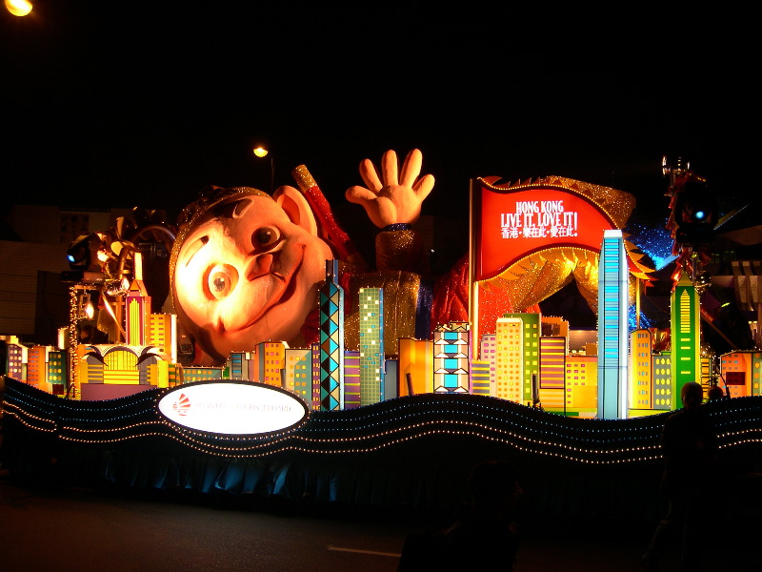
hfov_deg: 49.0
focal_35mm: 38
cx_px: 381
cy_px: 286
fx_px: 836
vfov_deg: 37.7
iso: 100
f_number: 2.8
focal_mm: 8
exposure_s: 1/42
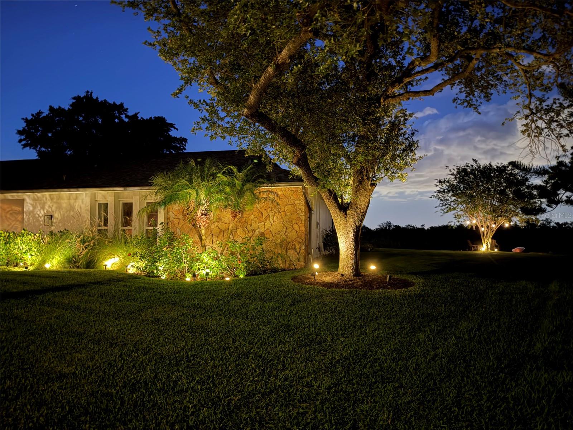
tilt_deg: +3.4
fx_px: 397
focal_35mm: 24
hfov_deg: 71.6
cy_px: 215
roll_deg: +0.4
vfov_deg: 56.8
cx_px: 286
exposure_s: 1/2
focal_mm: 6.76
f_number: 1.78
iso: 1600
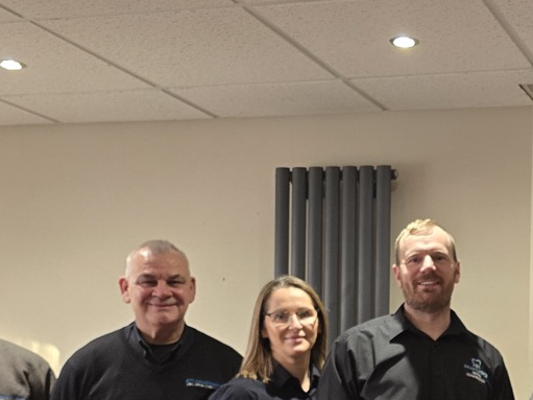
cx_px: 551
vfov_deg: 19.8
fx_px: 1108
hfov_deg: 25.5
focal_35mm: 72
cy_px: 404
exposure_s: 1/100
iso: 250
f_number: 1.7
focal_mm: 6.3
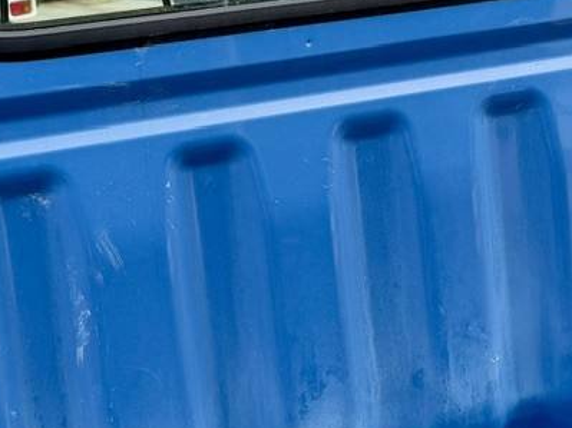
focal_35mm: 77
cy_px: 82
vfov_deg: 18.9
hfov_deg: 25.1
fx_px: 1272
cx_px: 413
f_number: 1.78
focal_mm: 6.76
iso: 80
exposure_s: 1/225
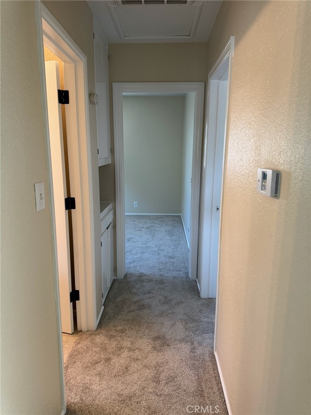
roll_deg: -0.1
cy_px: 208
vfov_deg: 71.6
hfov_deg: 56.8
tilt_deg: -12.2
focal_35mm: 24
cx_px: 156
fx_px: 288
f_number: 1.78
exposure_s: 1/120
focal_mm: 6.76
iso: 200
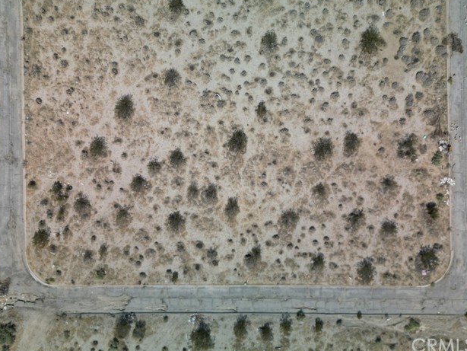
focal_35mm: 25
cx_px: 237
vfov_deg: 54.9
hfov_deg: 69.4
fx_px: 337
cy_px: 174
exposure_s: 1/640
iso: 110
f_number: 1.7
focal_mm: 6.72
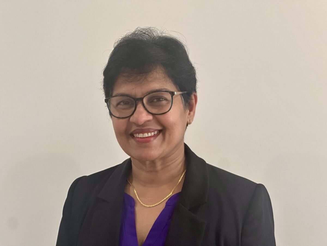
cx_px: 164
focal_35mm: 77
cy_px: 123
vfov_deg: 19.1
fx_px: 727
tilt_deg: -3.4
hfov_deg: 25.3
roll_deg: +0.5
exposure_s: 1/50
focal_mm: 9
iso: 320
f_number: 2.8
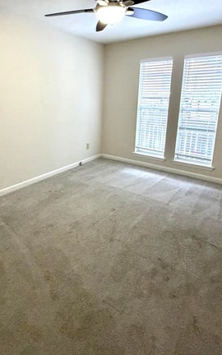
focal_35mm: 22
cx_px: 77
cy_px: 139
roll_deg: -0.3
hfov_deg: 54.1
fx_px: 213
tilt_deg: -10.6
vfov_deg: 78.6
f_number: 2.2
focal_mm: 2.22
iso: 400
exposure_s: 1/60
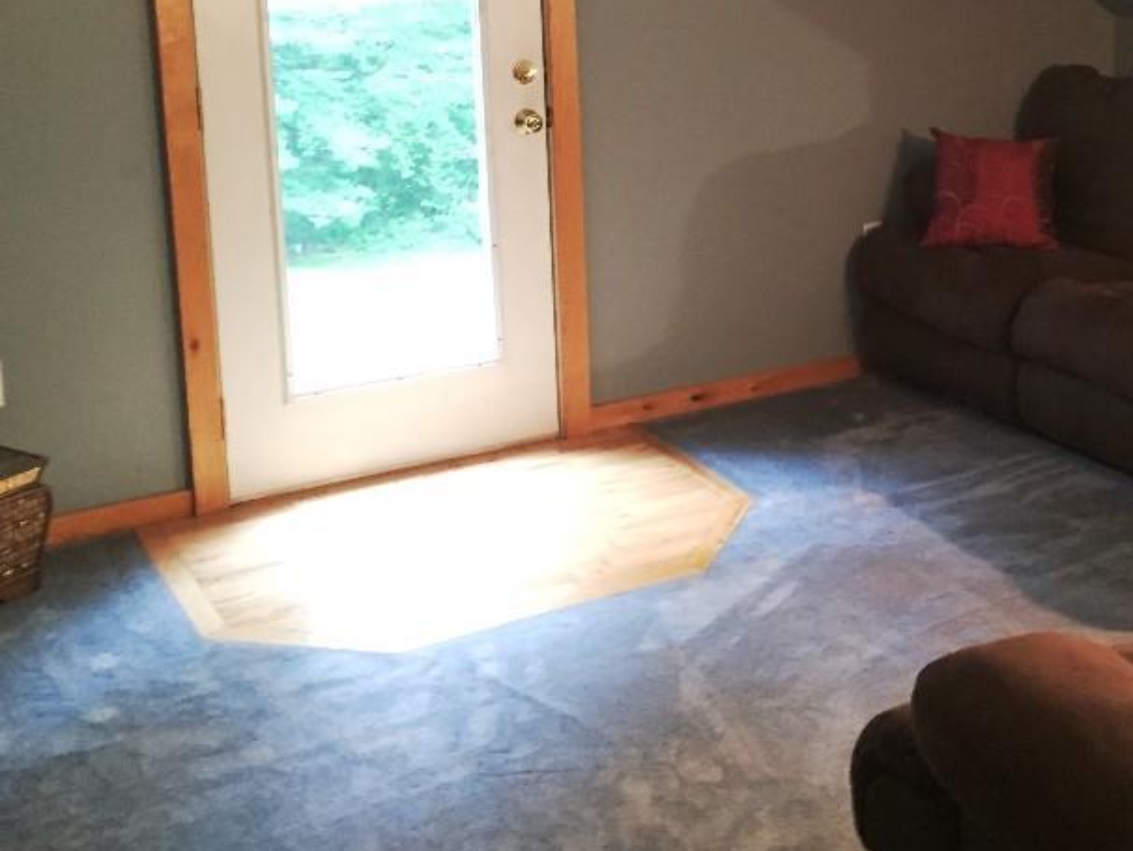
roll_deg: +0.3
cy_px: 172
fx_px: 1604
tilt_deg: -9.9
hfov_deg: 38.0
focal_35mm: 49
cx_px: 838
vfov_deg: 29.0
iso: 500
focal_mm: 4.15
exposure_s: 1/15
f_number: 2.2
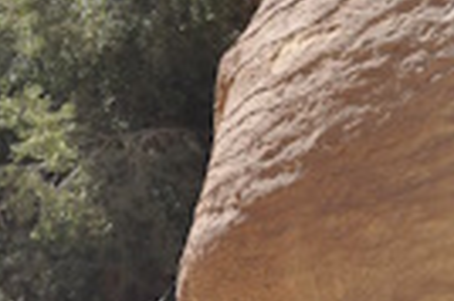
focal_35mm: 175
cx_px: -166
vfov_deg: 7.8
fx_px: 2204
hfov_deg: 11.4
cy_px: 166
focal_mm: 28
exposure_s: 1/400
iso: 400
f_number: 10
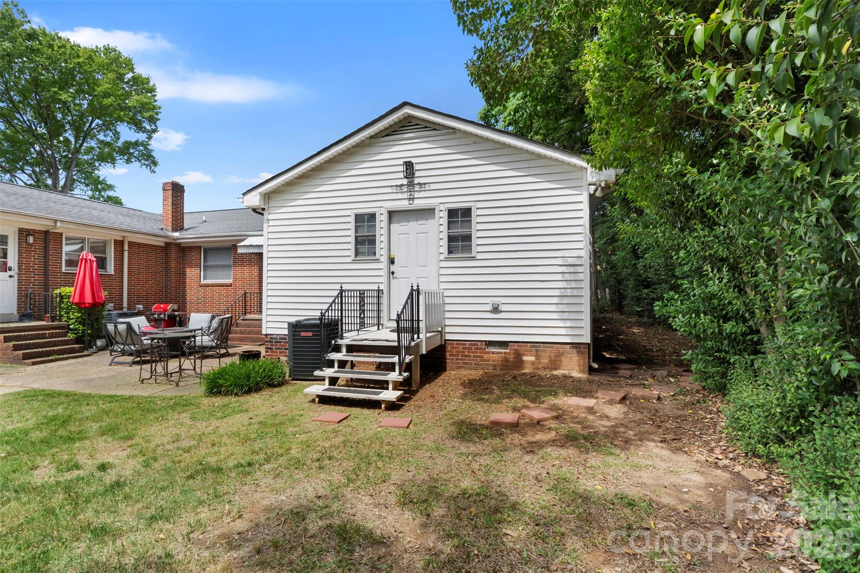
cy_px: 286
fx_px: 430
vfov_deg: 67.4
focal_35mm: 18
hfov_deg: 90.0
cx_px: 430
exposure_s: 1/160
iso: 250
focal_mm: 12
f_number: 9
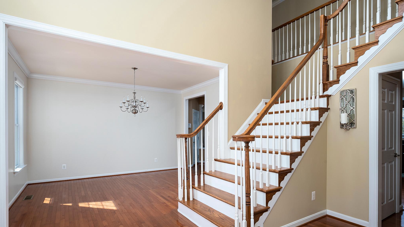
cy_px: 134
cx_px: 202
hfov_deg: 89.6
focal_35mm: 19
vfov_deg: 58.0
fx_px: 204
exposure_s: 1/125
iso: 320
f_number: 9
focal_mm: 18
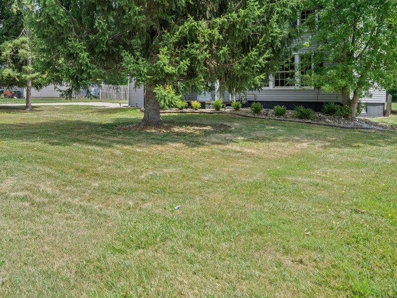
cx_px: 136
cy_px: 107
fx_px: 344
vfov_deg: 46.3
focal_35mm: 30
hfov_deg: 58.7
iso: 250
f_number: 8
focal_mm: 21
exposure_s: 1/100
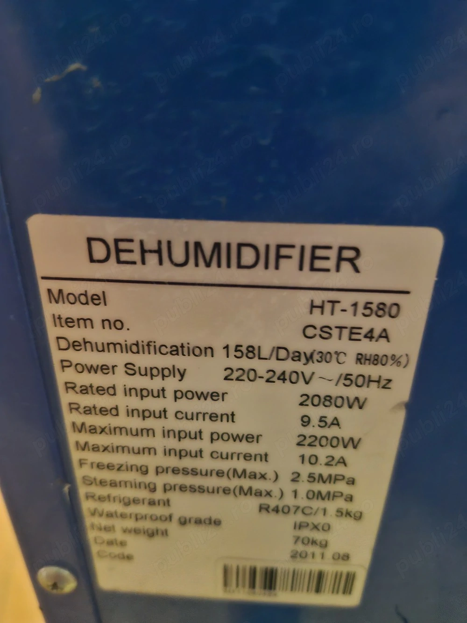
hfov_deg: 58.9
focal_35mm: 23
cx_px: 234
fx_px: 414
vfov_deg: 73.9
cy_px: 312
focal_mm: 5.54
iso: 1600
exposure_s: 1/20
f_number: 1.8
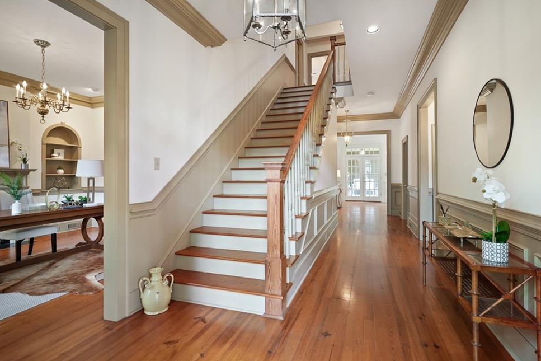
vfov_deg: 67.4
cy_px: 174
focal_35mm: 18
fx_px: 271
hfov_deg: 90.0
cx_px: 271
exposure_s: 1/40
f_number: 2.8
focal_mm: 17
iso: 400
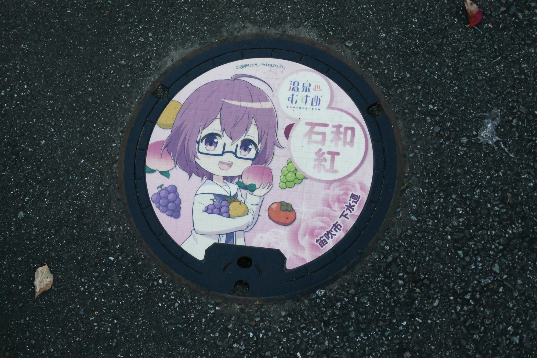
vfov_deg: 29.2
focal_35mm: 46
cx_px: 268
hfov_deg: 42.7
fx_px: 686
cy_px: 179
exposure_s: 1/80
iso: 1000
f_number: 4
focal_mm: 16.9
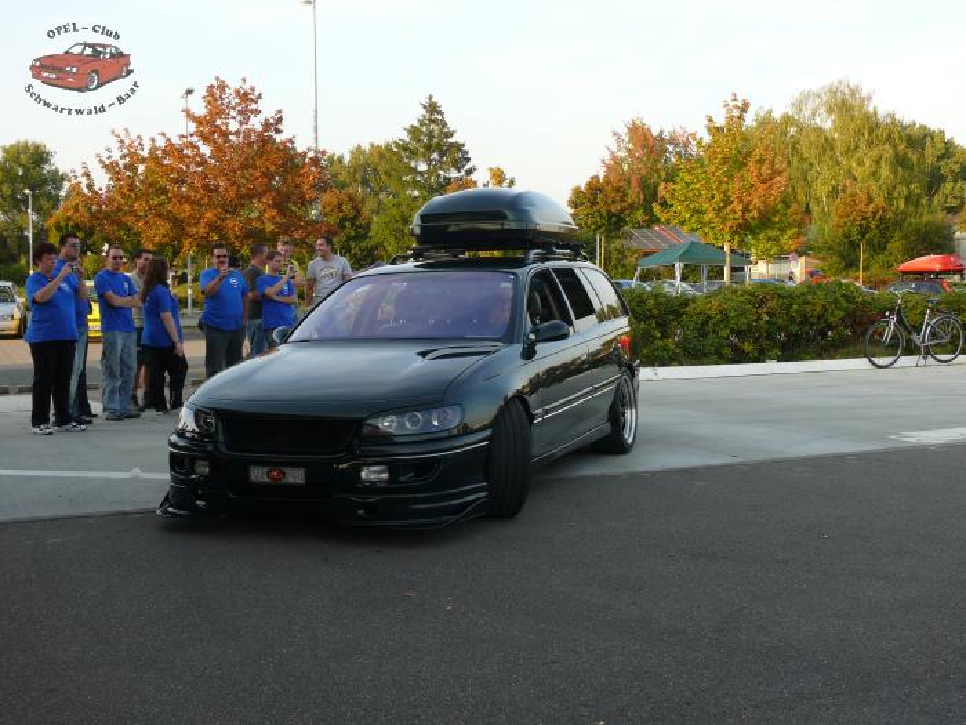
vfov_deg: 33.6
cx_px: 483
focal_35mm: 43
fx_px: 1200
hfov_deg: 43.9
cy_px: 362
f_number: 4
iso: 100
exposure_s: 1/200
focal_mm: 9.2
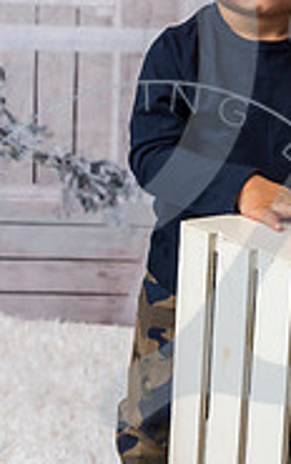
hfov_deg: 13.1
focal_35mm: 99
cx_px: 271
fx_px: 1253
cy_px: 123
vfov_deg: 20.8
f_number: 4.5
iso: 500
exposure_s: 1/125
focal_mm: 40
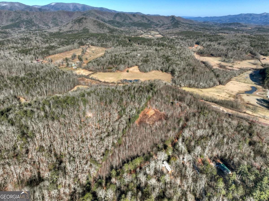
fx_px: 186
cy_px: 100
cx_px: 134
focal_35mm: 24
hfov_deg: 71.6
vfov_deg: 56.8
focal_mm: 12.3
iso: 130
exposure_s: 1/2500
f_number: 2.8
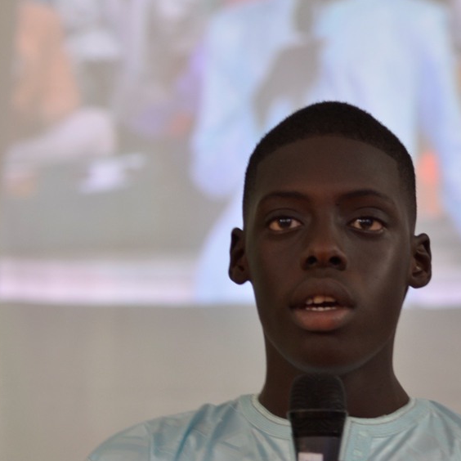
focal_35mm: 282
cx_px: 232
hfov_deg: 6.2
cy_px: 348
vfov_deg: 6.2
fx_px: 4249
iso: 640
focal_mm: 122
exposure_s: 1/50
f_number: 4.2
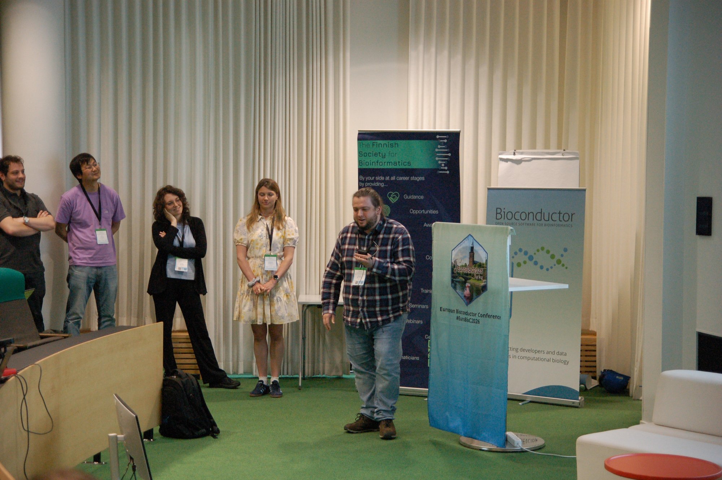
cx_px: 361
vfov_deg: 20.1
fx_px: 1353
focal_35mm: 68
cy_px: 240
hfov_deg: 29.9
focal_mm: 45
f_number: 3.2
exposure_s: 1/125
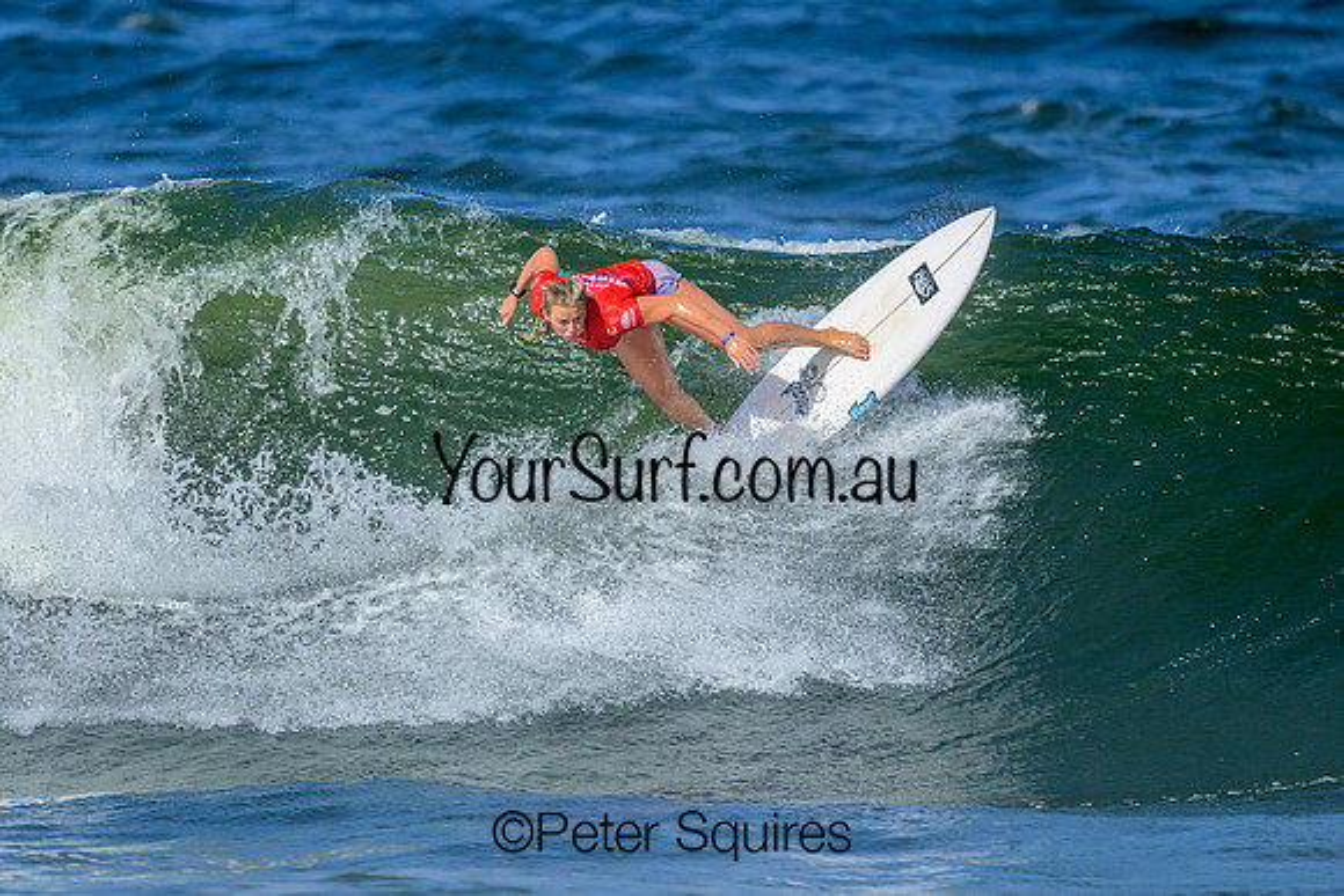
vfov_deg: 1.3
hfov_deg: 1.9
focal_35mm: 1100
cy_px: 447
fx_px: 41076
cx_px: 489
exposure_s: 1/3200
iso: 280
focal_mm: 800
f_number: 6.3
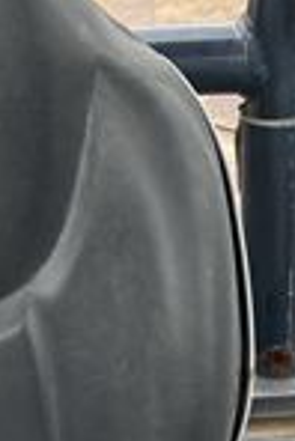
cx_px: -131
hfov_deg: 11.3
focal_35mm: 117
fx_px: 1435
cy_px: 590
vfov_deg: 16.4
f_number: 1.8
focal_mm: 4.25
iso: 32
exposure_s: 1/347
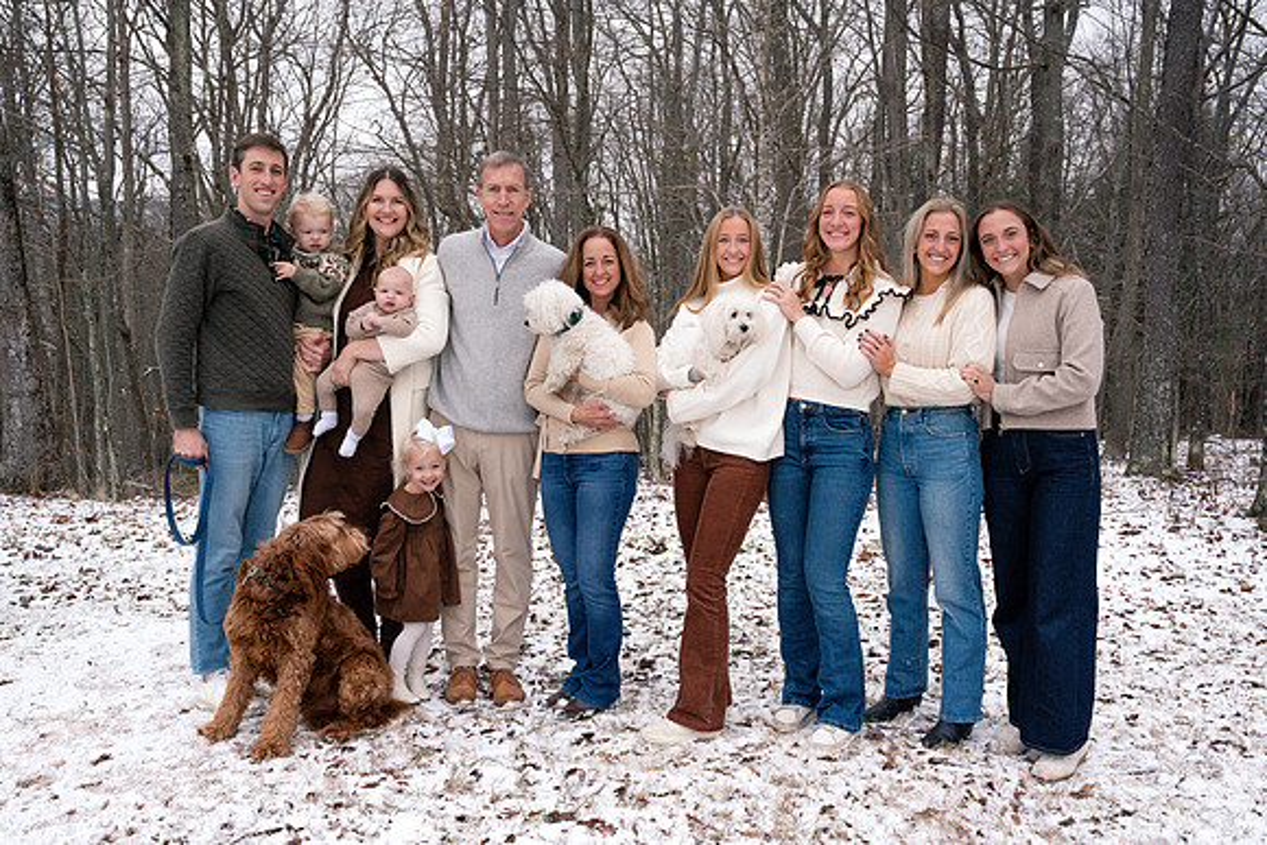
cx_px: 634
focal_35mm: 34
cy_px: 422
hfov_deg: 55.8
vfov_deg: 38.9
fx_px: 1197
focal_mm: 34
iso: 800
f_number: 13
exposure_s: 1/250
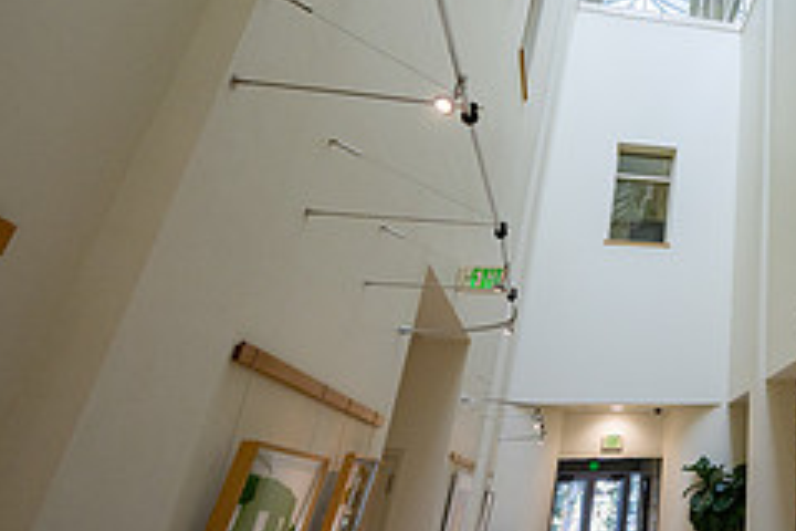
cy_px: 58
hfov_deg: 44.4
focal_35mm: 34
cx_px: 849
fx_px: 752
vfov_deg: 36.6
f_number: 5.6
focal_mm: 14
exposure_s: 1/160
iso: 400
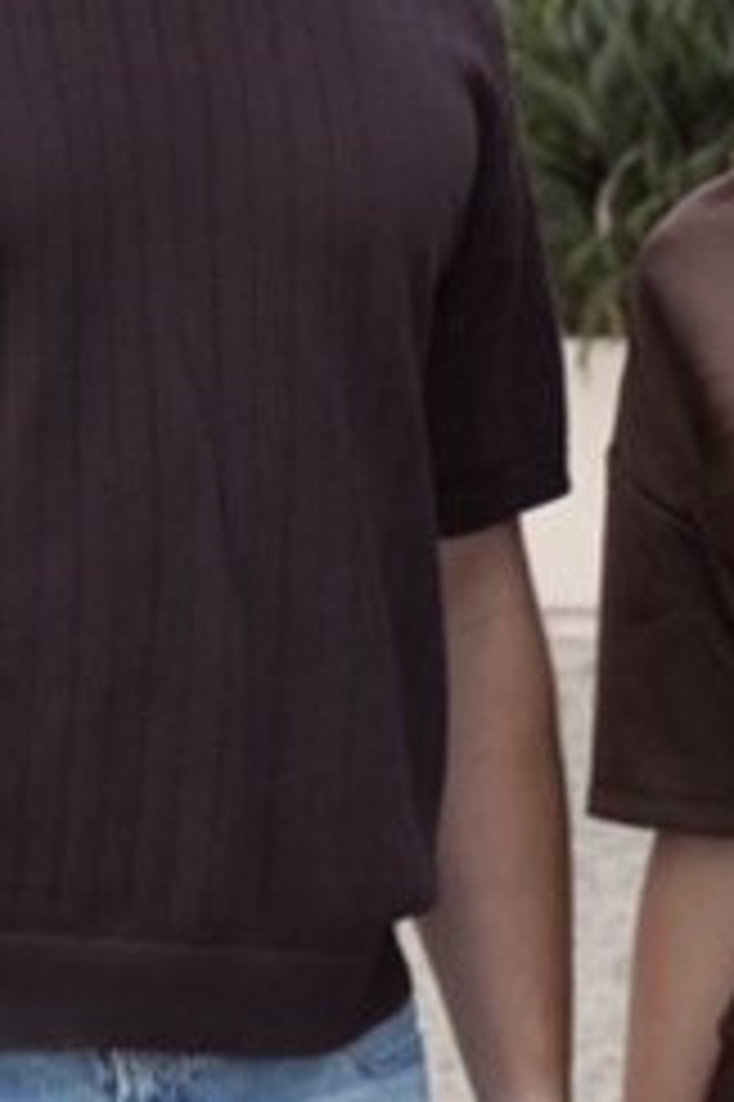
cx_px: 583
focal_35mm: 167
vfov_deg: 12.2
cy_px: 999
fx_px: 5114
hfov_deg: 8.2
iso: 160
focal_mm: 32
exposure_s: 1/200
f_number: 3.5
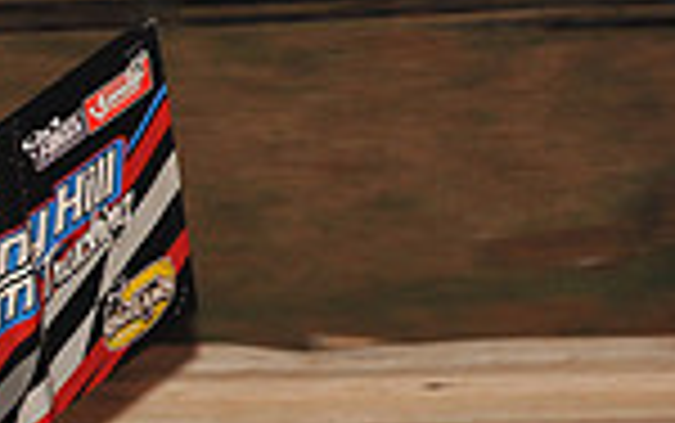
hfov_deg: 3.7
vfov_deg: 2.3
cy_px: 549
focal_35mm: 571
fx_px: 10512
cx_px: -490
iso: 1000
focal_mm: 145
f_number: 6.3
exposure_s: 1/320
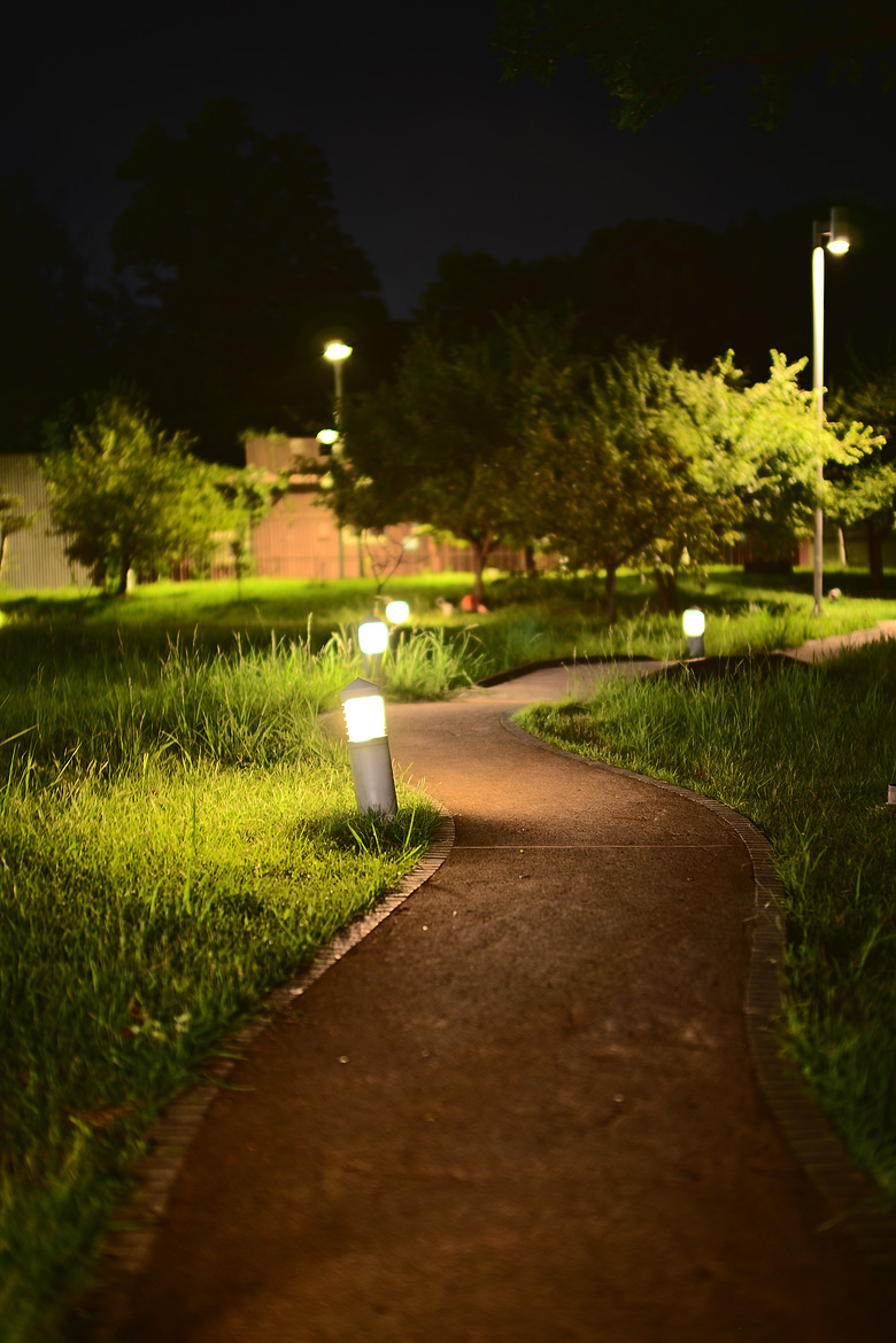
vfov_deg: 43.6
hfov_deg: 29.9
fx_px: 1680
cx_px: 448
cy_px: 672
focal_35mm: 45
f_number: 0.95
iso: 100
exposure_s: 1/4
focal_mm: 45
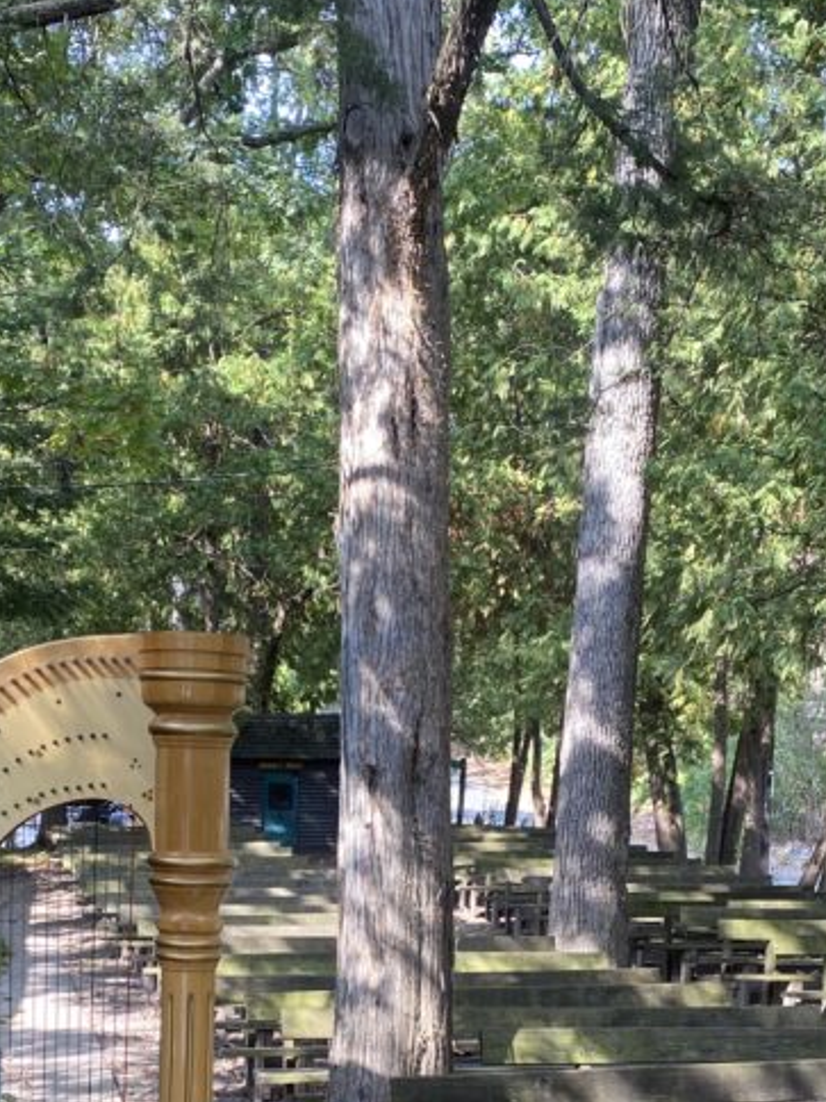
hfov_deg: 26.5
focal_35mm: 55
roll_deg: -0.9
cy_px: 995
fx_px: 1750
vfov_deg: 33.1
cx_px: 341
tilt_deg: -6.5
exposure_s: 1/122
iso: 40
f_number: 1.8
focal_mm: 4.25
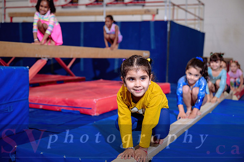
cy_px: 81
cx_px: 122
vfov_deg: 27.5
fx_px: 332
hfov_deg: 40.3
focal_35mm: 49
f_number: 3.5
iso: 800
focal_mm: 49
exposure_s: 1/250
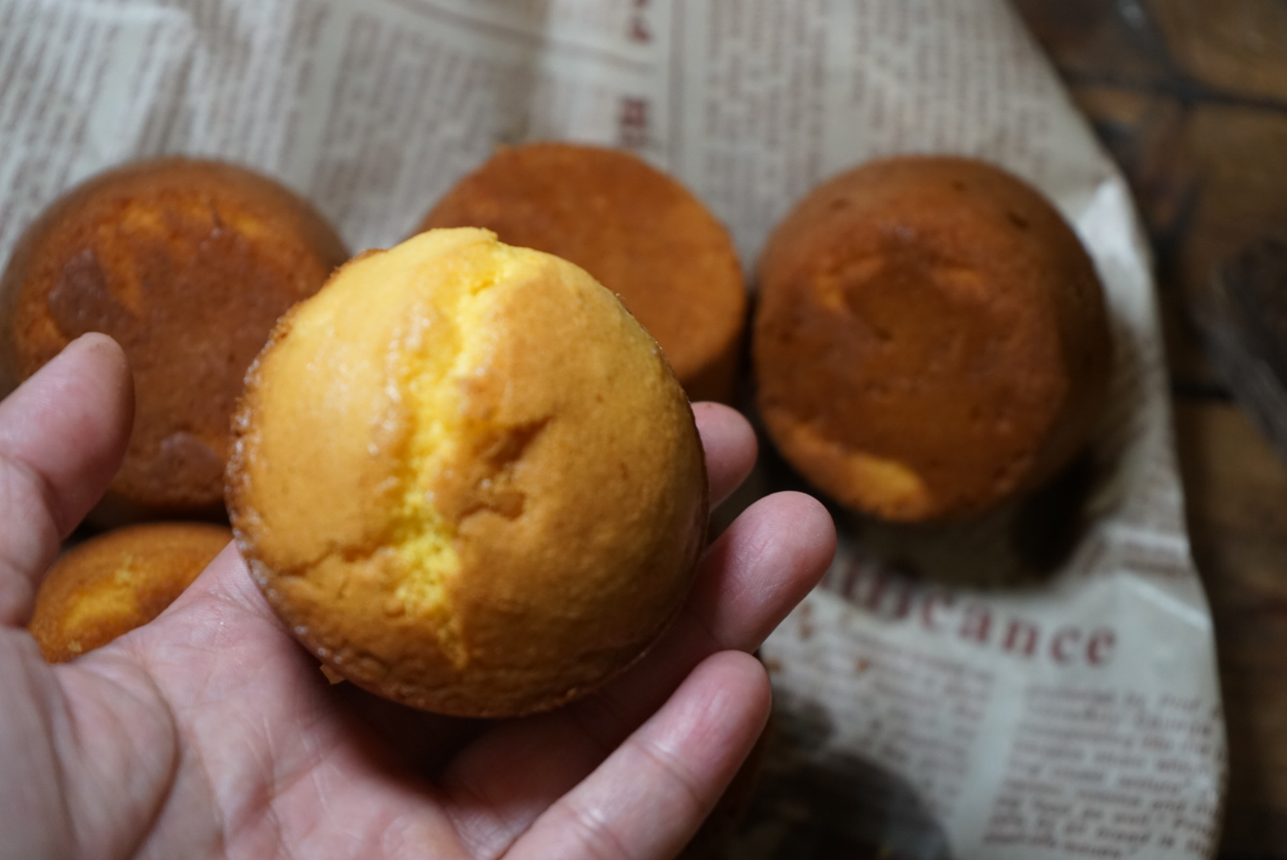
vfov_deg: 19.5
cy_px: 430
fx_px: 2504
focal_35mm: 70
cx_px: 644
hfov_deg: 28.8
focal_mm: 70
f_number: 5.6
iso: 1250
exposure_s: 1/80
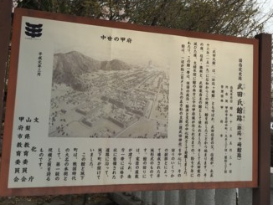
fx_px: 316
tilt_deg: +5.6
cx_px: 146
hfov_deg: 46.7
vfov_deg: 36.0
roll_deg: -4.0
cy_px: 90
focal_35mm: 40
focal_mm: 4.15
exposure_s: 1/746
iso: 32
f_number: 2.2
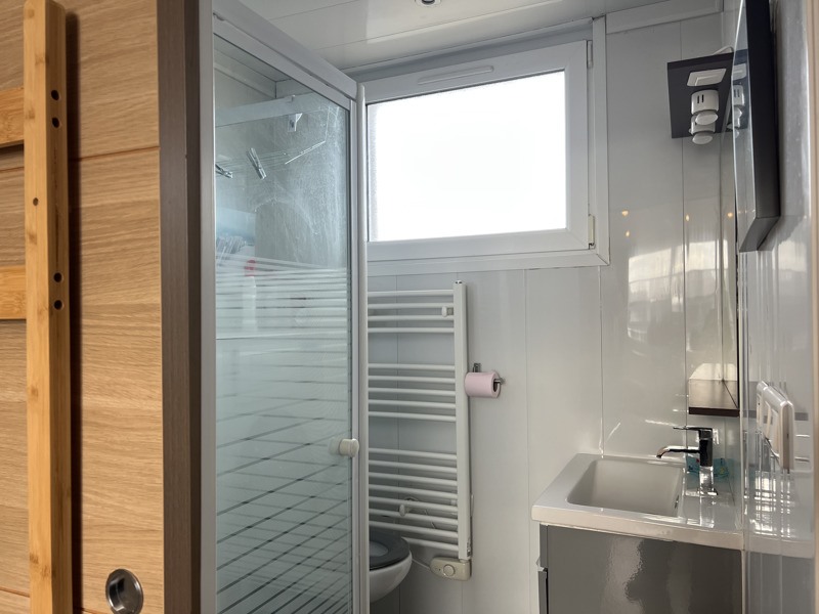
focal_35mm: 26
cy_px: 307
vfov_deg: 53.1
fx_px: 615
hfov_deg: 67.3
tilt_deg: +0.4
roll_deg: +0.7
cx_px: 410
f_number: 1.5
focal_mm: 5.7
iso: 64
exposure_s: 1/121
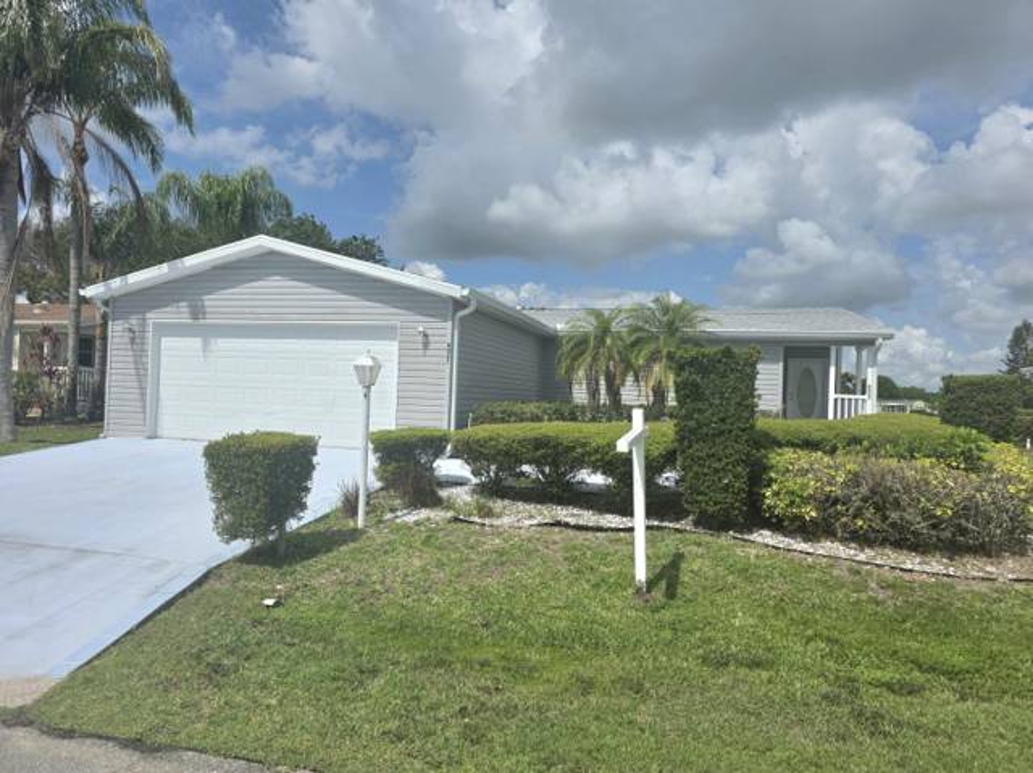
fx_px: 686
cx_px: 516
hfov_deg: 74.0
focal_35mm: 23
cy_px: 386
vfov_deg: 58.8
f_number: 1.7
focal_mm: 6.3
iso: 50
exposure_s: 1/10000
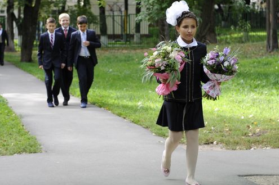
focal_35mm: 99
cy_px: 82
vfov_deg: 13.8
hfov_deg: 20.6
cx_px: 116
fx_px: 766
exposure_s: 1/320
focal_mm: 70
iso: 400
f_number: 4
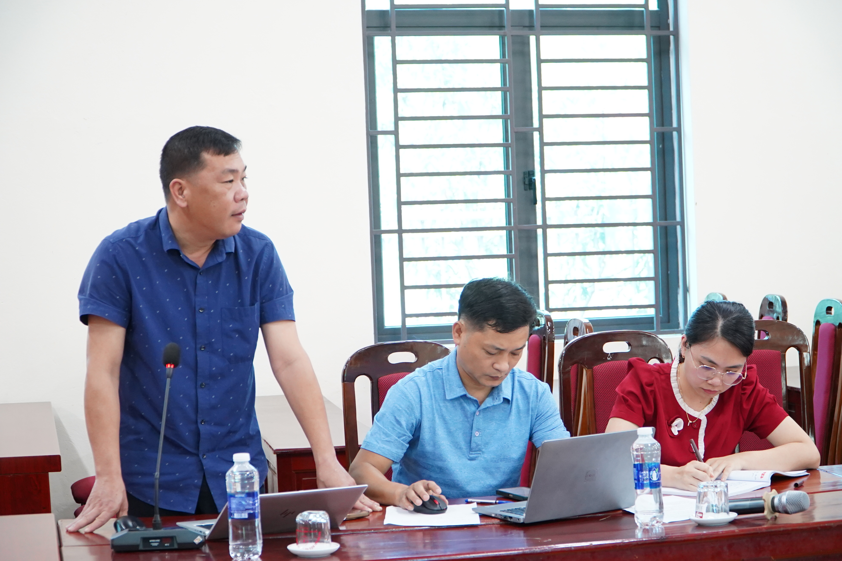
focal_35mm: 67
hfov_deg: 30.1
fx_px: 1567
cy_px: 280
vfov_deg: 20.3
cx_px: 421
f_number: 4
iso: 2500
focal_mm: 45
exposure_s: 1/80
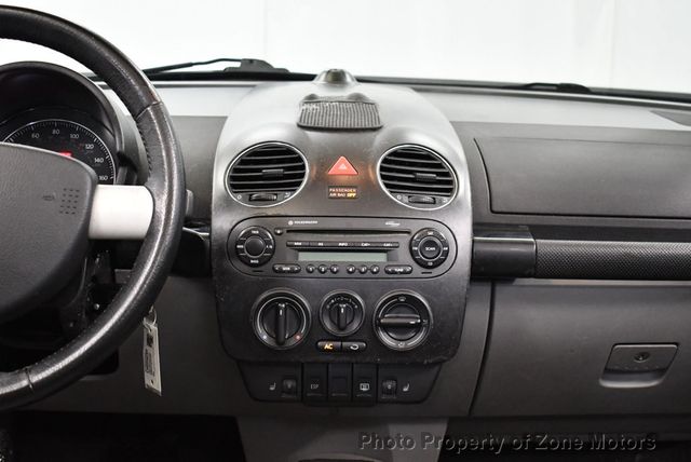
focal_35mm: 48
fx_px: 922
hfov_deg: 41.1
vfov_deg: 28.1
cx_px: 346
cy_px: 231
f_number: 4
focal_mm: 24
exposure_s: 1/100
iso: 3200
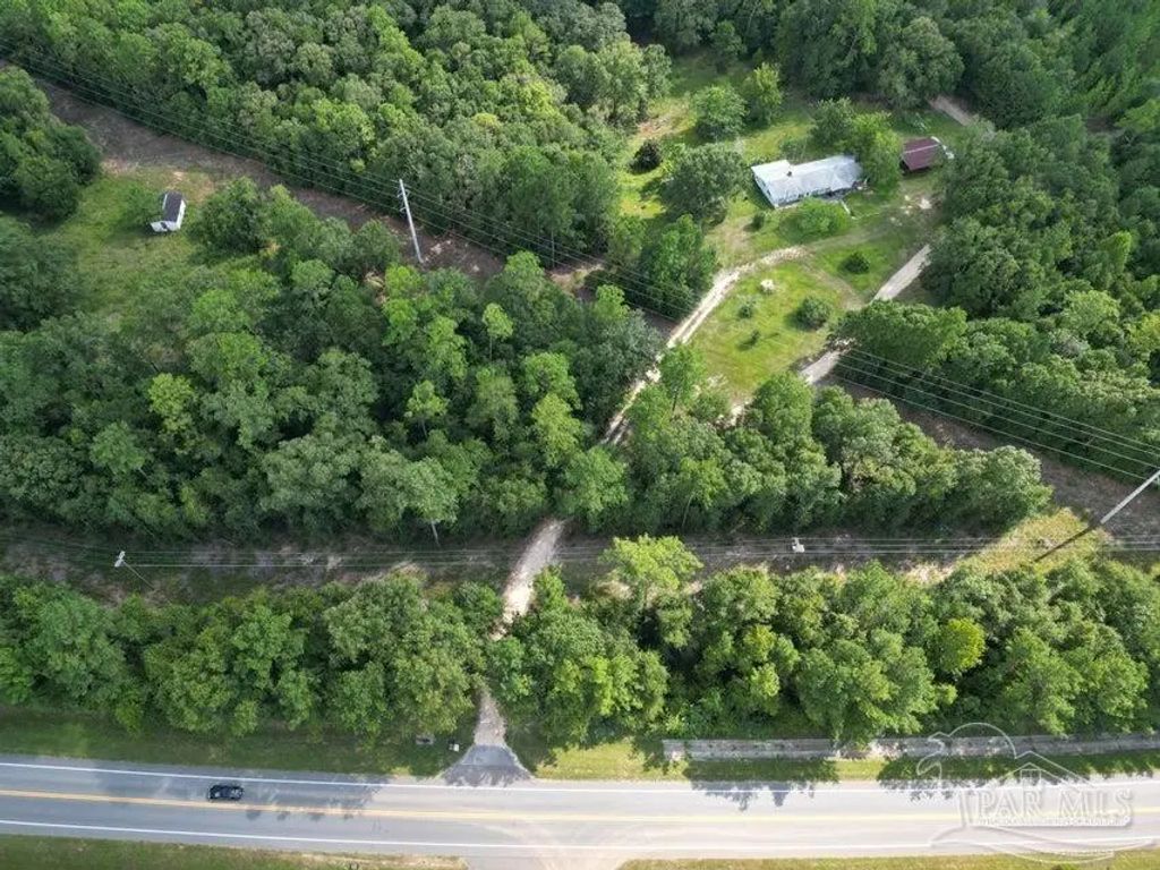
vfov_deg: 56.8
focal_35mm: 24
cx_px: 580
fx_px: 804
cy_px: 435
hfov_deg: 71.6
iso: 150
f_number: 1.7
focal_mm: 6.72
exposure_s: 1/800
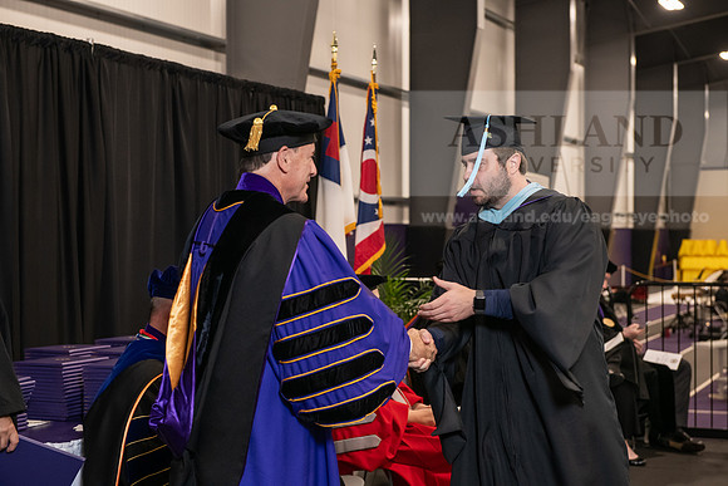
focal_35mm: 66
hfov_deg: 30.5
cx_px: 364
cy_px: 243
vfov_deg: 20.6
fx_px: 1335
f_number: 5
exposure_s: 1/125
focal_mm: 66
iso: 2000
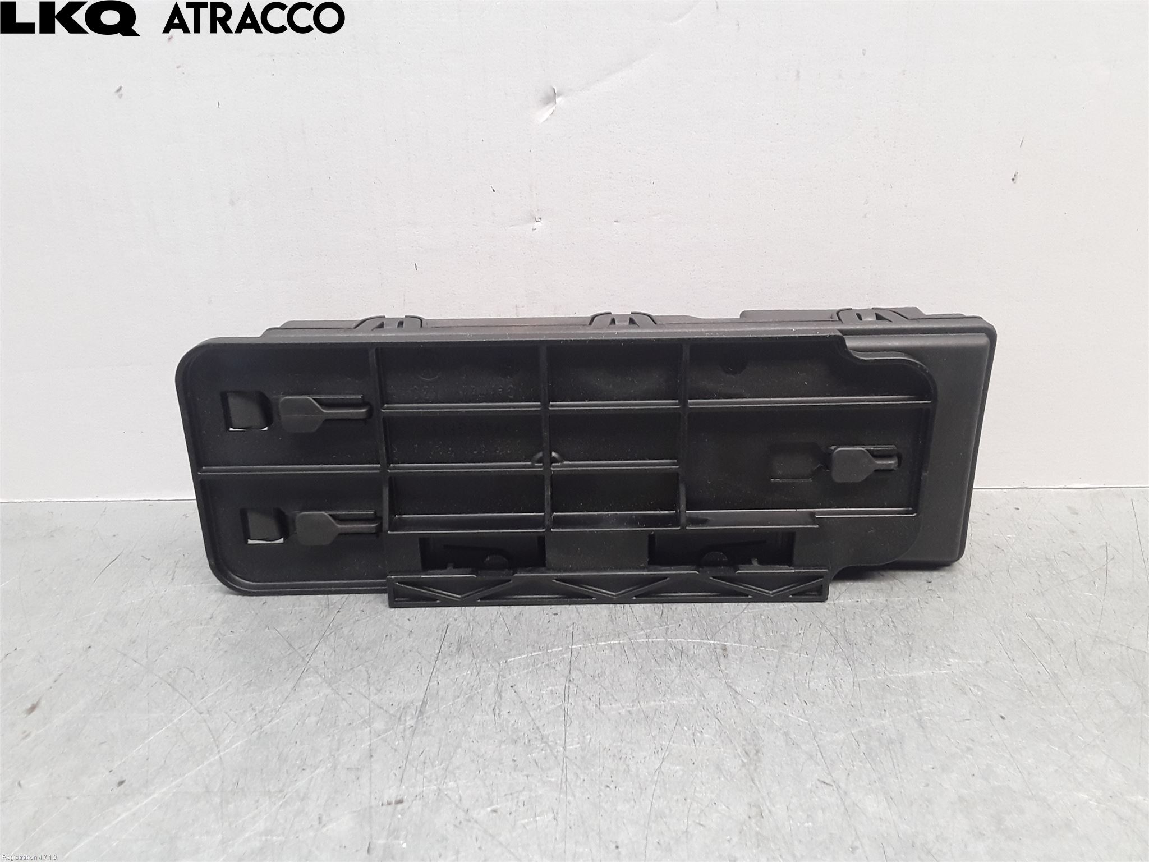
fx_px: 929
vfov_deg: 49.7
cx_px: 574
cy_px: 431
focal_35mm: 28
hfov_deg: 63.4
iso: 64
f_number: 1.9
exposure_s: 1/50
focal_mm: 2.91
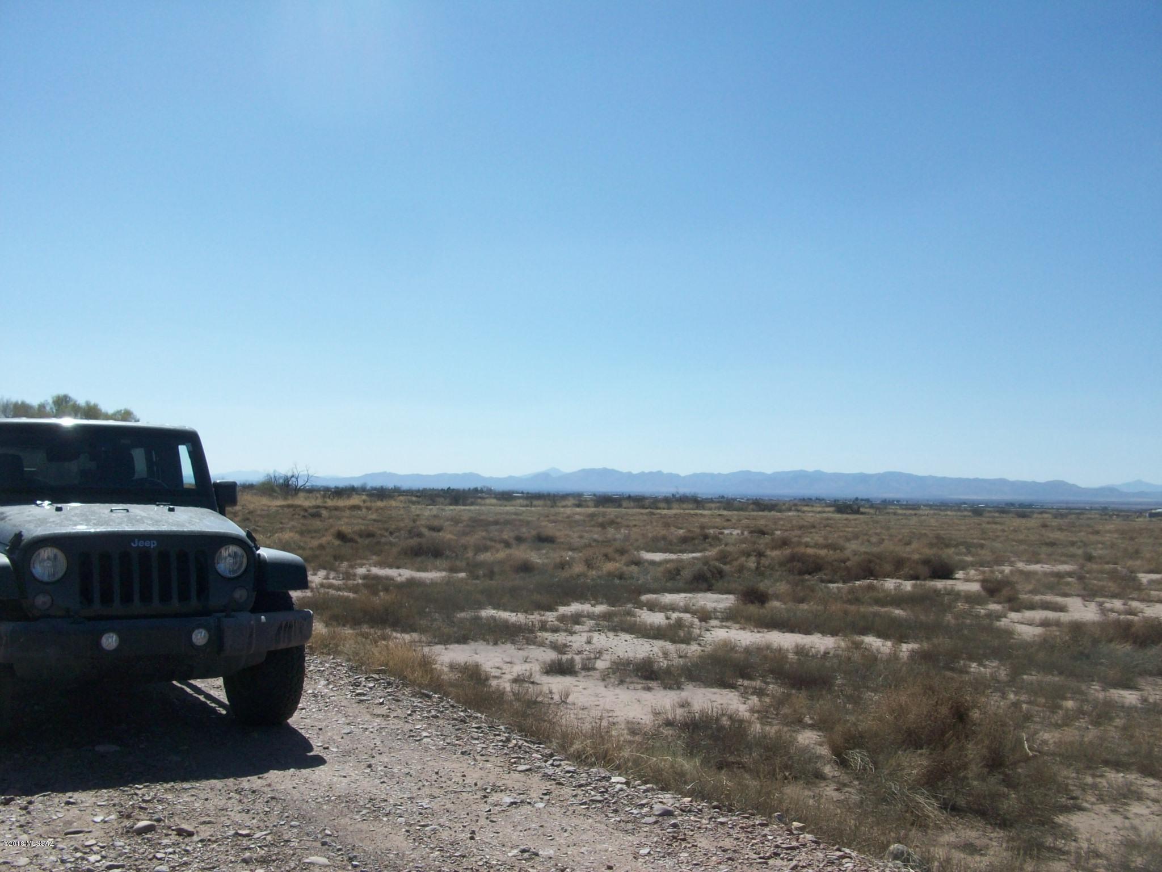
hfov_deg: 54.0
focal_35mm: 34
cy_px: 436
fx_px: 1141
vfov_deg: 41.8
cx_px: 581
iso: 64
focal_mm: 5.7
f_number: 5.5
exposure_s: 1/477
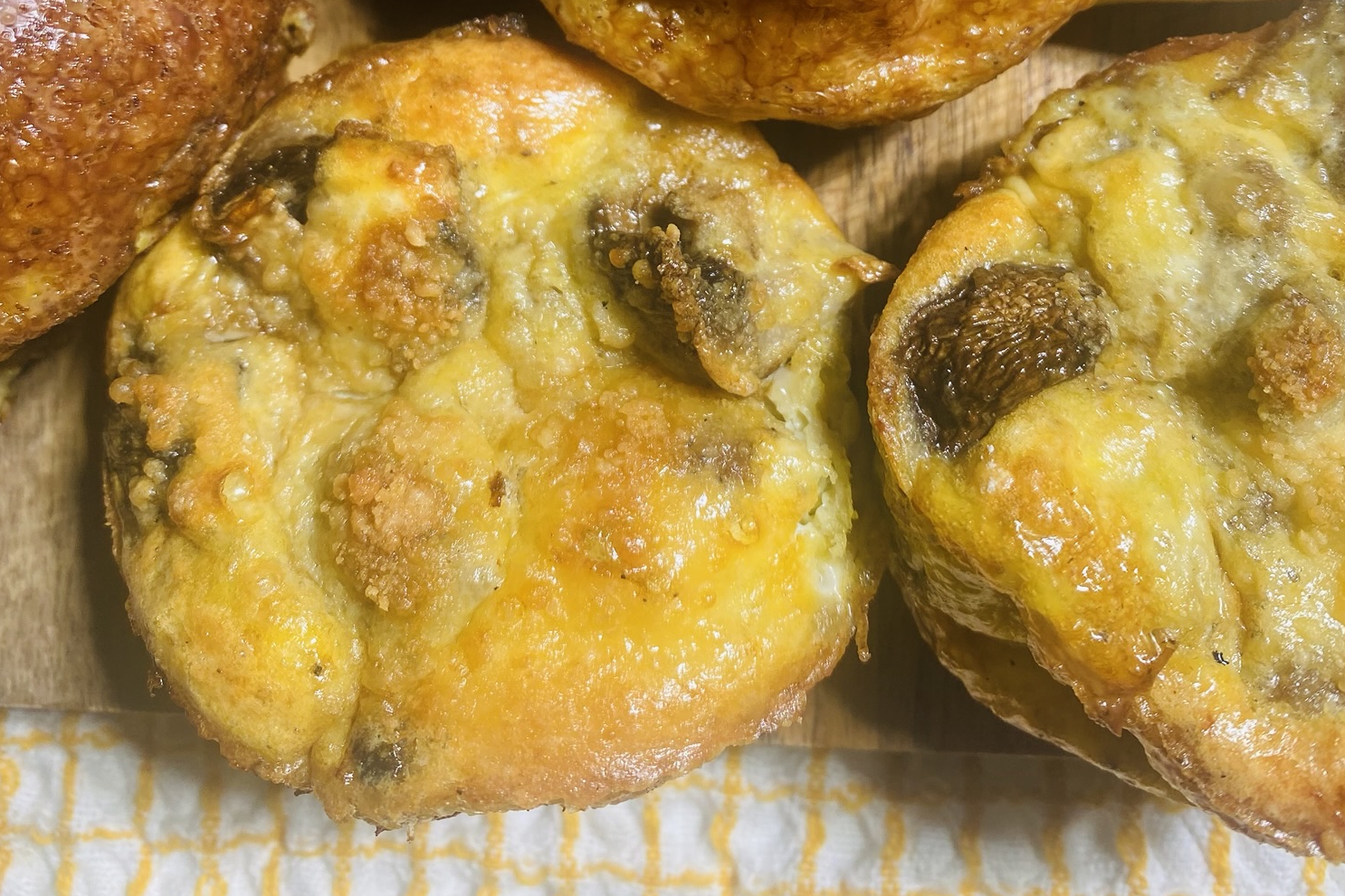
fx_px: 1308
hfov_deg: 54.4
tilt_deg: -72.0
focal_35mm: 35
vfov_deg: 35.2
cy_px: 60
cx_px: 674
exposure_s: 1/441
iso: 32
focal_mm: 4.25
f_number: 1.8
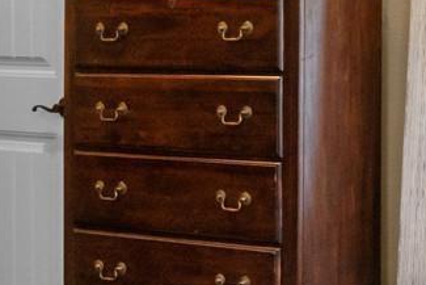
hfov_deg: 16.1
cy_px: 33
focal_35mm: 127
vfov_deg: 10.8
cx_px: 260
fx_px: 1502
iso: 250
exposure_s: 1/8
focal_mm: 11
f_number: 9
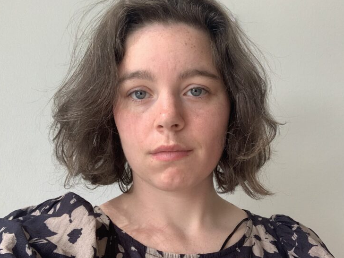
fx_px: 447
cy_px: 135
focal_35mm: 45
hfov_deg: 42.1
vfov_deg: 32.2
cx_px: 183
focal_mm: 2.87
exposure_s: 1/121
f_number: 2.2
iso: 50
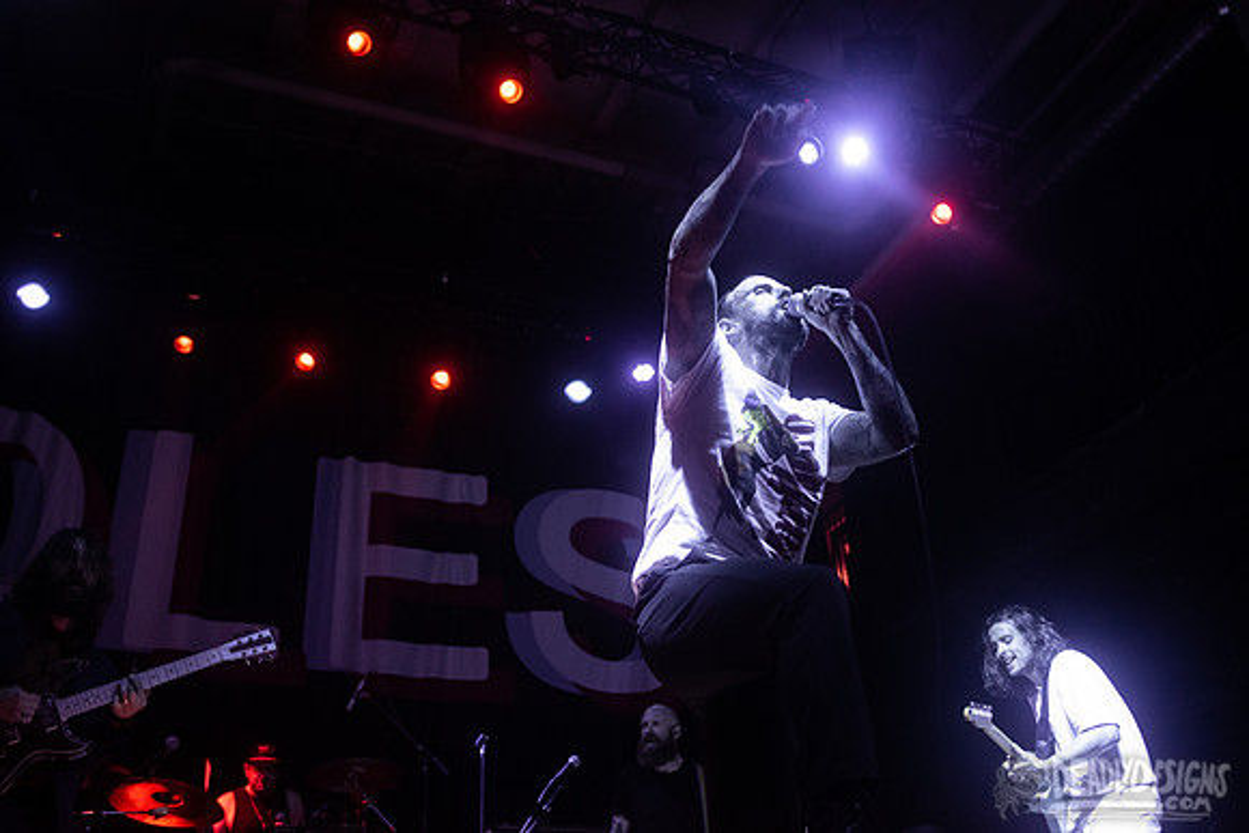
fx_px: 1215
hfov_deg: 54.4
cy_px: 416
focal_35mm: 35
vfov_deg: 37.9
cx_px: 624
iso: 1600
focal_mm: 35
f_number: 3.2
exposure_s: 1/125
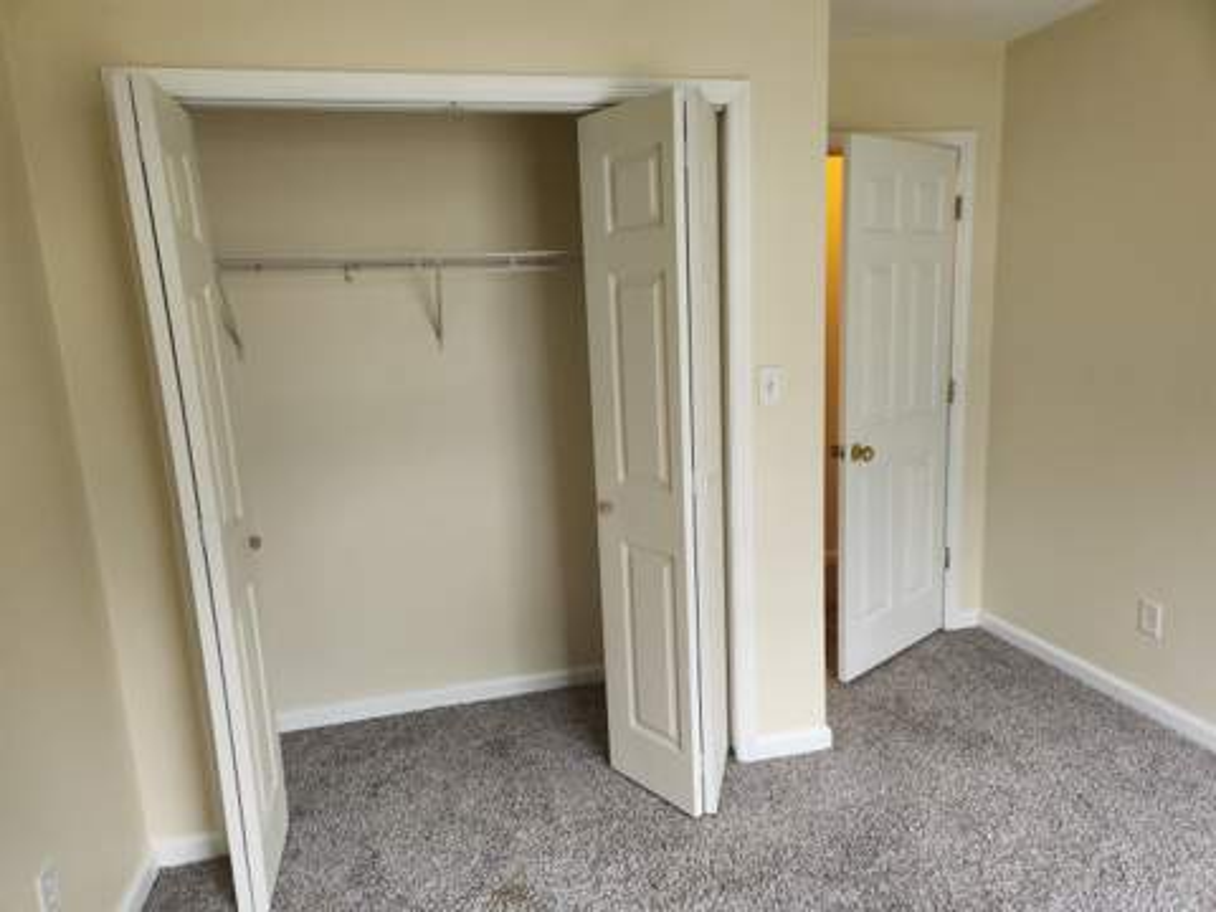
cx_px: 608
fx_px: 808
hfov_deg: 73.9
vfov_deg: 58.9
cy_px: 456
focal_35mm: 23
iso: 250
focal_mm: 5.4
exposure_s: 1/120
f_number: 1.8
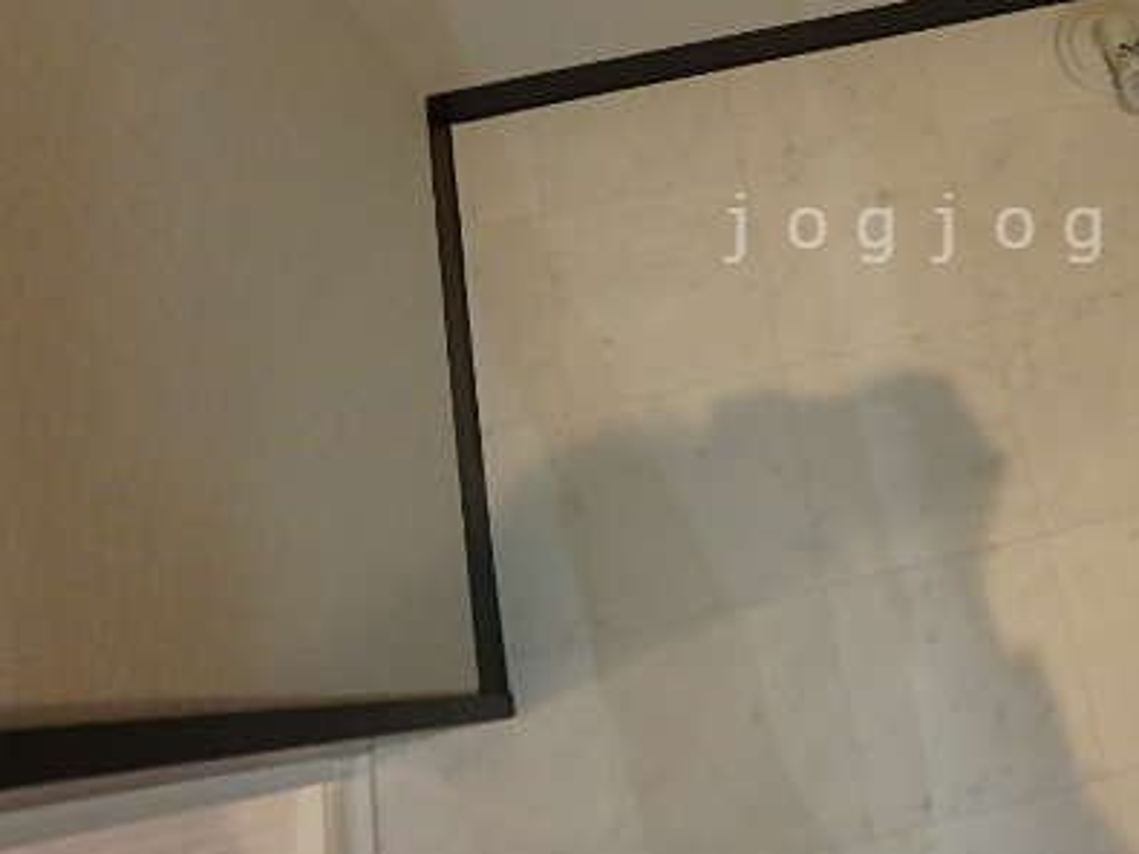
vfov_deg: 40.7
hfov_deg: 50.5
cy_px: 228
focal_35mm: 34
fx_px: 1118
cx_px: 920
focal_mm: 3.7
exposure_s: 1/30
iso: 640
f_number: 3.5
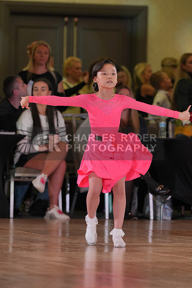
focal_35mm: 256
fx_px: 2047
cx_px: 96
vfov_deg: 8.0
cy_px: 144
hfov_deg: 5.4
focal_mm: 171
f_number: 4
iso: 1250
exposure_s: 1/400
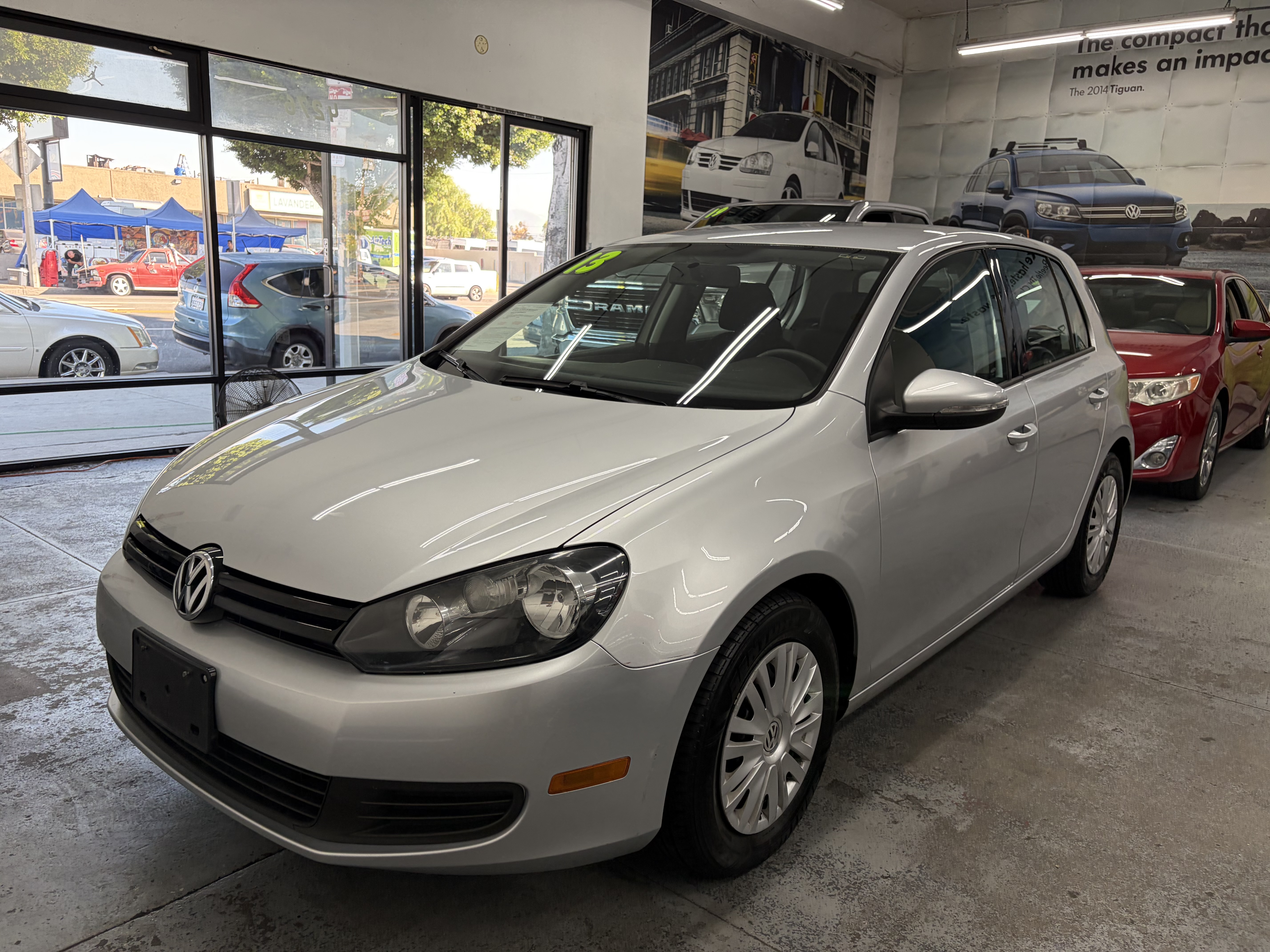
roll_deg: -2.5
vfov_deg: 53.1
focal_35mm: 26
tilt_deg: -12.6
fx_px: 954
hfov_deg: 67.3
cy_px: 476
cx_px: 635
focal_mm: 5.96
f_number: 1.6
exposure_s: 1/120
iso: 64
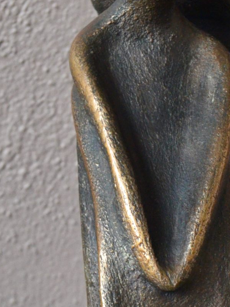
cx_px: 159
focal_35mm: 156
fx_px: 1382
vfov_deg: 12.6
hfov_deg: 9.5
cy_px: 249
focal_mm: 34
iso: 1250
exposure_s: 1/60
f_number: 5
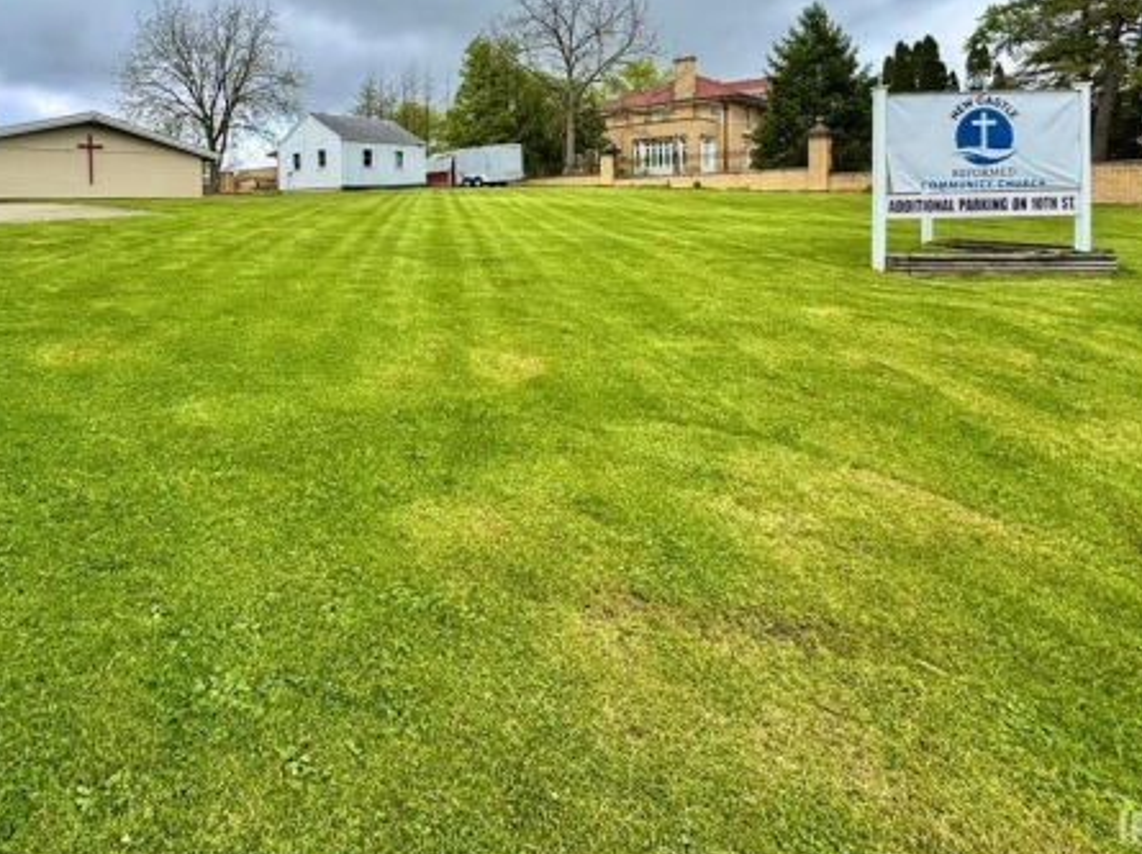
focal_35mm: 21
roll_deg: +0.9
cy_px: 221
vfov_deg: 60.2
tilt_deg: -0.2
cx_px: 391
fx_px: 692
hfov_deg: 76.8
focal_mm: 2.22
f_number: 2.2
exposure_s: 1/1198
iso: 50
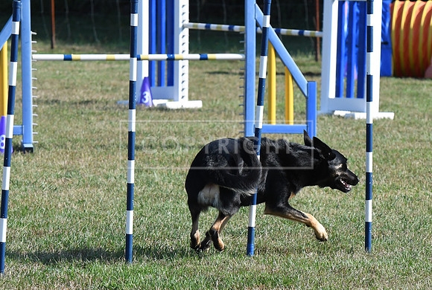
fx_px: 2617
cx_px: 216
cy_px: 145
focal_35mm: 218
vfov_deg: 6.4
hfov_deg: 9.4
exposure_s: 1/2000
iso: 1000
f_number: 7.1
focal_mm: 145
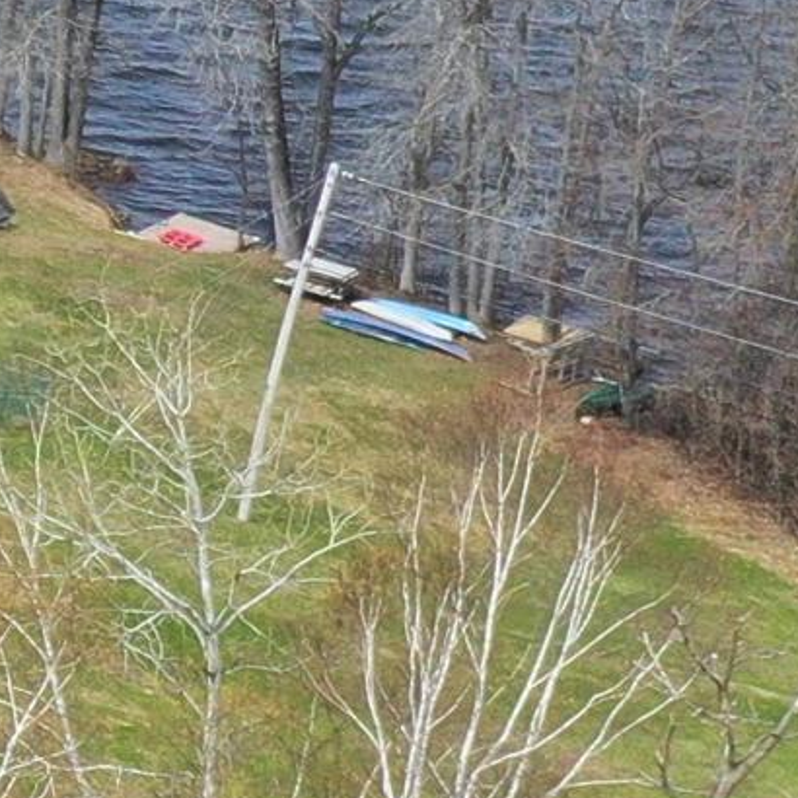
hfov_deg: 8.0
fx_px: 4538
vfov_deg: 9.9
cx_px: -1939
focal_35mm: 174
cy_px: -216
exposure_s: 1/500
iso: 100
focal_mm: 10.26
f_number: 5.6
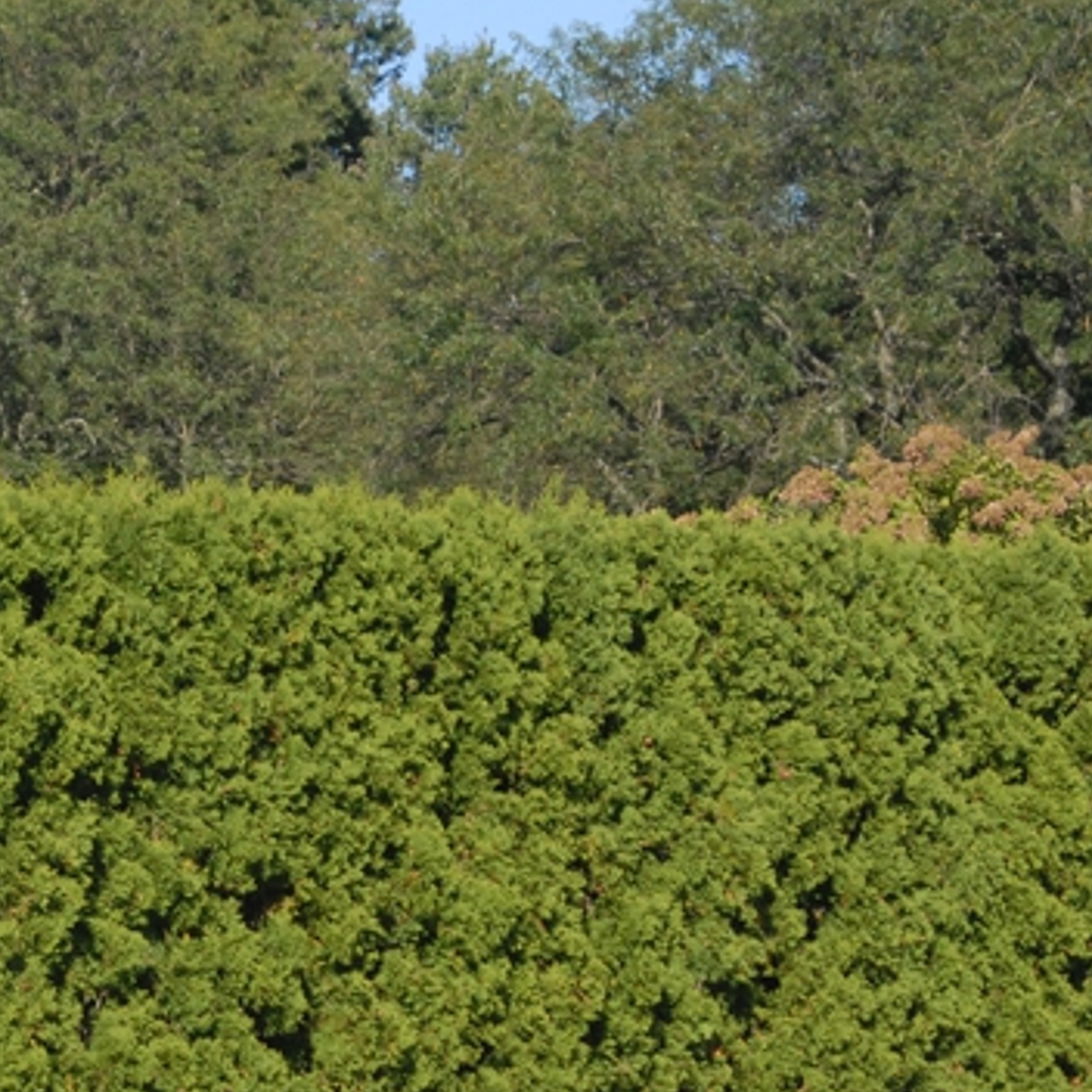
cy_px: 824
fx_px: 7959
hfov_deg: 7.8
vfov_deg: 7.8
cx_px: -109
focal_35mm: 223
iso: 400
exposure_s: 1/350
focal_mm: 60
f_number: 10
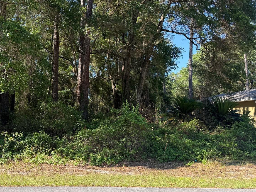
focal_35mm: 34
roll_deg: -1.3
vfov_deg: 41.8
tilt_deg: +6.3
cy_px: 88
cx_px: 82
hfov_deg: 52.7
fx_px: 251
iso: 100
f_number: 1.78
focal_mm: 6.76
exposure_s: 1/979
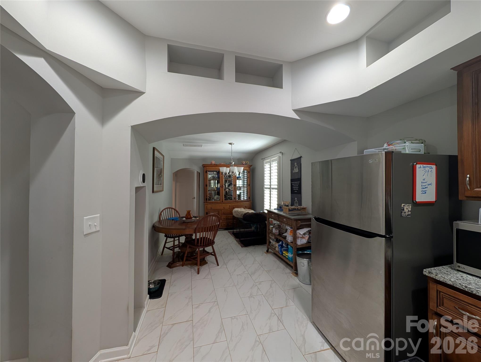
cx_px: 240
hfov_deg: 110.5
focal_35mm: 12
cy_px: 181
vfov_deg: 94.6
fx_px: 167
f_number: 1.7
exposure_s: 1/60
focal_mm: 2.02
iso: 102
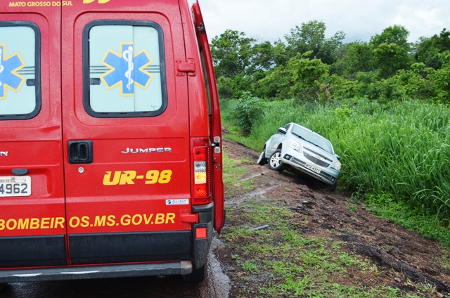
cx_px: 225
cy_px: 149
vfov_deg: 36.7
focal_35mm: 36
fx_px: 449
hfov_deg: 53.2
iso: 200
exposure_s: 1/160
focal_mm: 24
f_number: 6.3
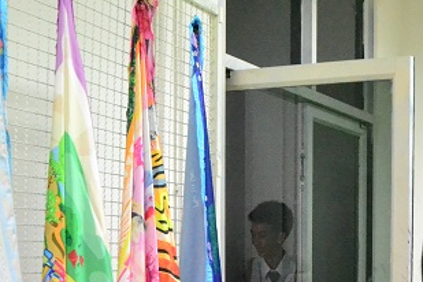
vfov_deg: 18.9
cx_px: 341
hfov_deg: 28.2
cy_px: 284
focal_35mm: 70
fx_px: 822
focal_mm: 18
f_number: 6.3
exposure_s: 1/160
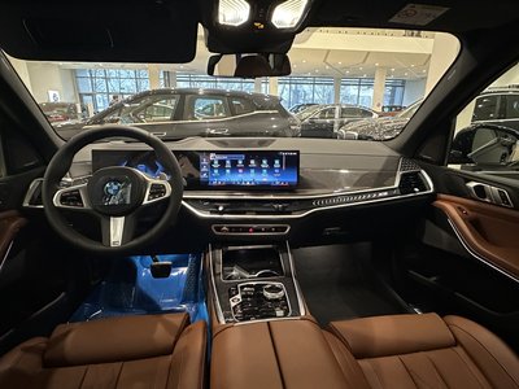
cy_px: 194
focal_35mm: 14
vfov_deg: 85.7
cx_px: 260
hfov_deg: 102.1
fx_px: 210
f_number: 2.2
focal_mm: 2.22
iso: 1000
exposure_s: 1/49
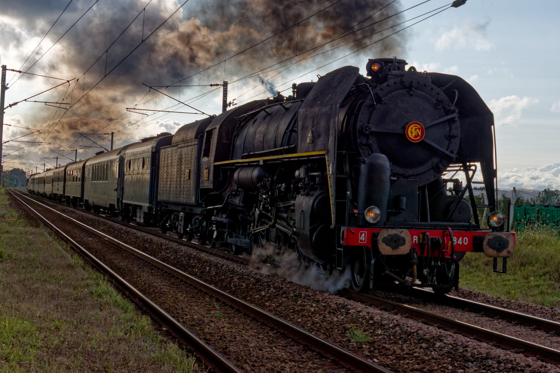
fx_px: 1120
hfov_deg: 28.0
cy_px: 160
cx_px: 348
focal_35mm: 72
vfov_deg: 18.9
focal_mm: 38
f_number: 9.5
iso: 400
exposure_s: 1/2000
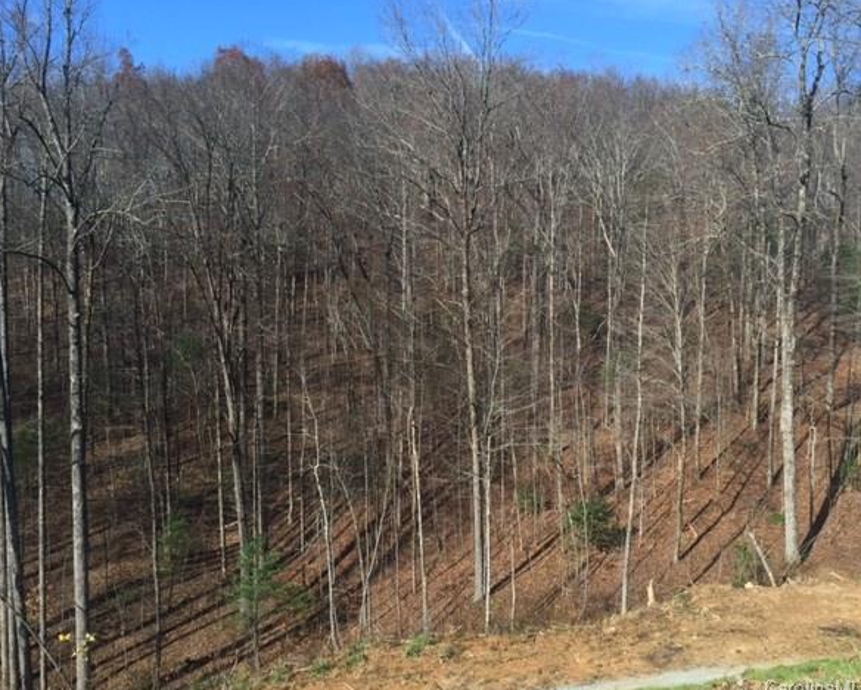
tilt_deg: -6.1
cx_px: 461
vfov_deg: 47.2
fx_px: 790
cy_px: 348
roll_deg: -0.2
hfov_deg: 57.1
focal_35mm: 31
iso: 32
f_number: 2.2
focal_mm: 4.15
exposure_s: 1/706
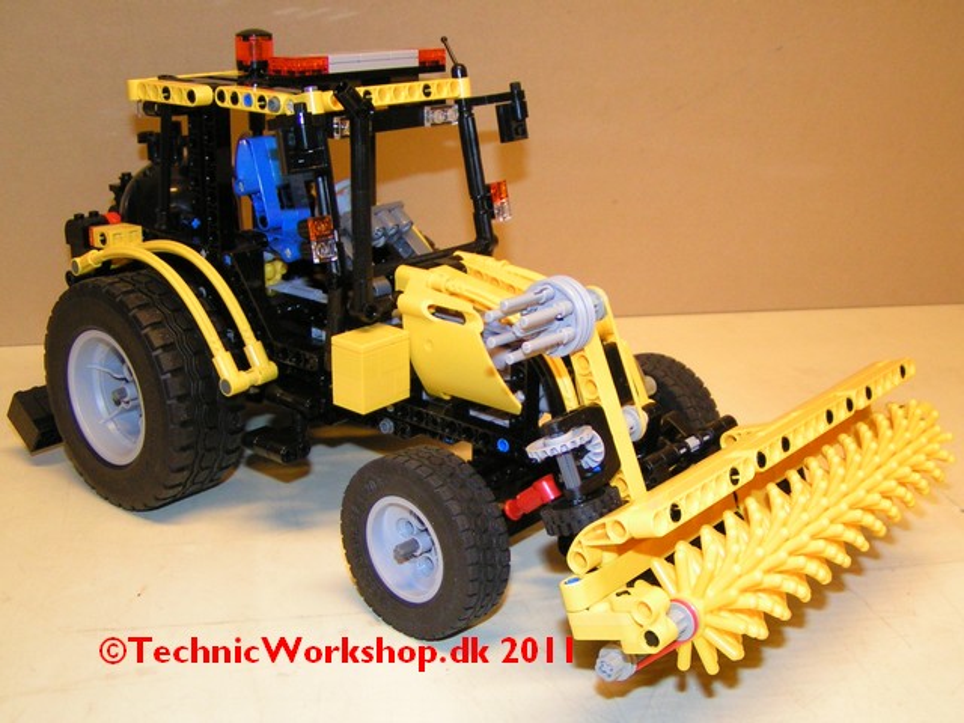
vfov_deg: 37.7
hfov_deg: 49.0
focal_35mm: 38
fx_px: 1058
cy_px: 362
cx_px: 482
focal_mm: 5.8
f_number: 2.8
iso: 200
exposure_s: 1/40
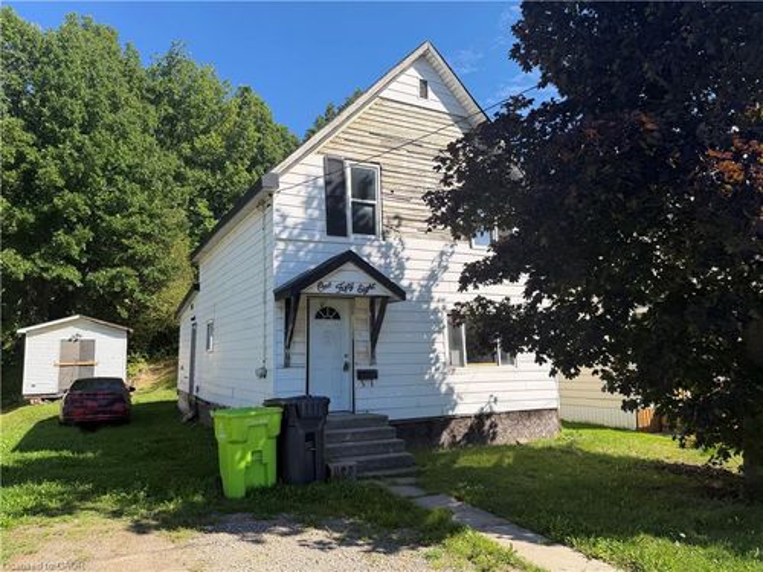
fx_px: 529
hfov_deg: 71.6
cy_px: 286
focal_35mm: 24
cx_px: 382
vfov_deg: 56.8
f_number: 1.78
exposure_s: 1/3279
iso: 100
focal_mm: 6.76
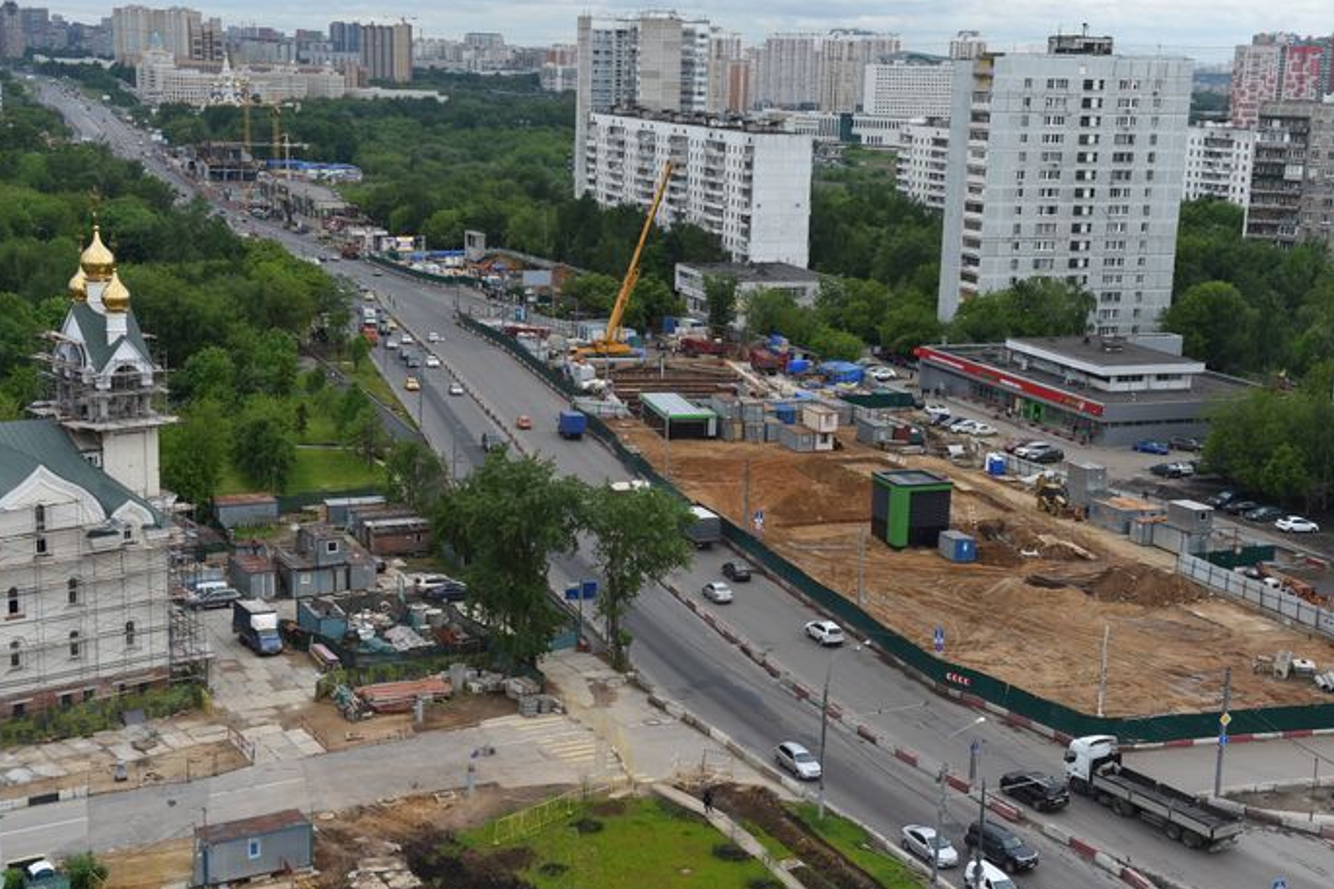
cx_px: 667
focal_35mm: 51
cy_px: 451
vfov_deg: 26.5
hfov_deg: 38.9
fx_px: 1889
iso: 1000
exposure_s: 1/3200
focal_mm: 50
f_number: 5.6
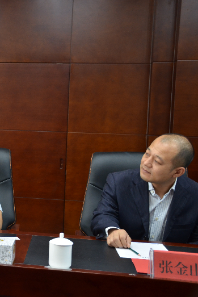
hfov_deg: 20.8
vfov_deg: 32.5
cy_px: 147
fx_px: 509
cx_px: -25
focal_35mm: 62
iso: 800
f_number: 4
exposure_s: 1/40
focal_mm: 27
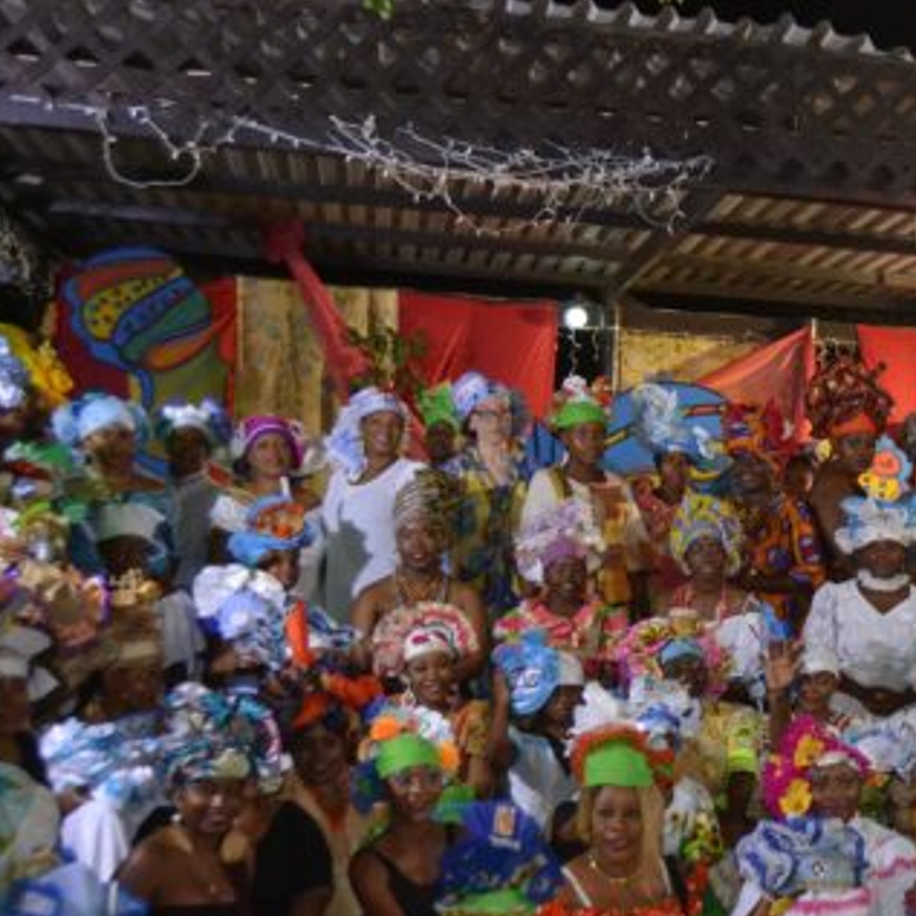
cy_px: 694
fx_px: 2036
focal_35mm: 68
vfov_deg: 25.0
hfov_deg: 23.6
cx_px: 1043
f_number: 3.8
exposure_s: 1/60
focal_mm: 22
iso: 1600
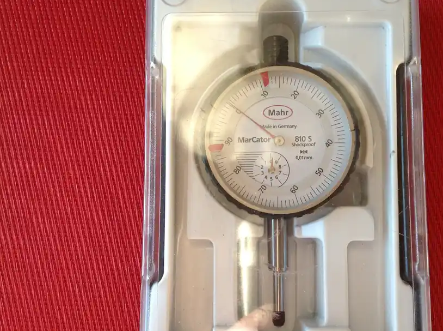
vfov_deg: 33.4
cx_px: 255
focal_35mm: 43
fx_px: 549
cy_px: 188
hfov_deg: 43.8
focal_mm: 4.28
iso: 80
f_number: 2.4
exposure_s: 1/120
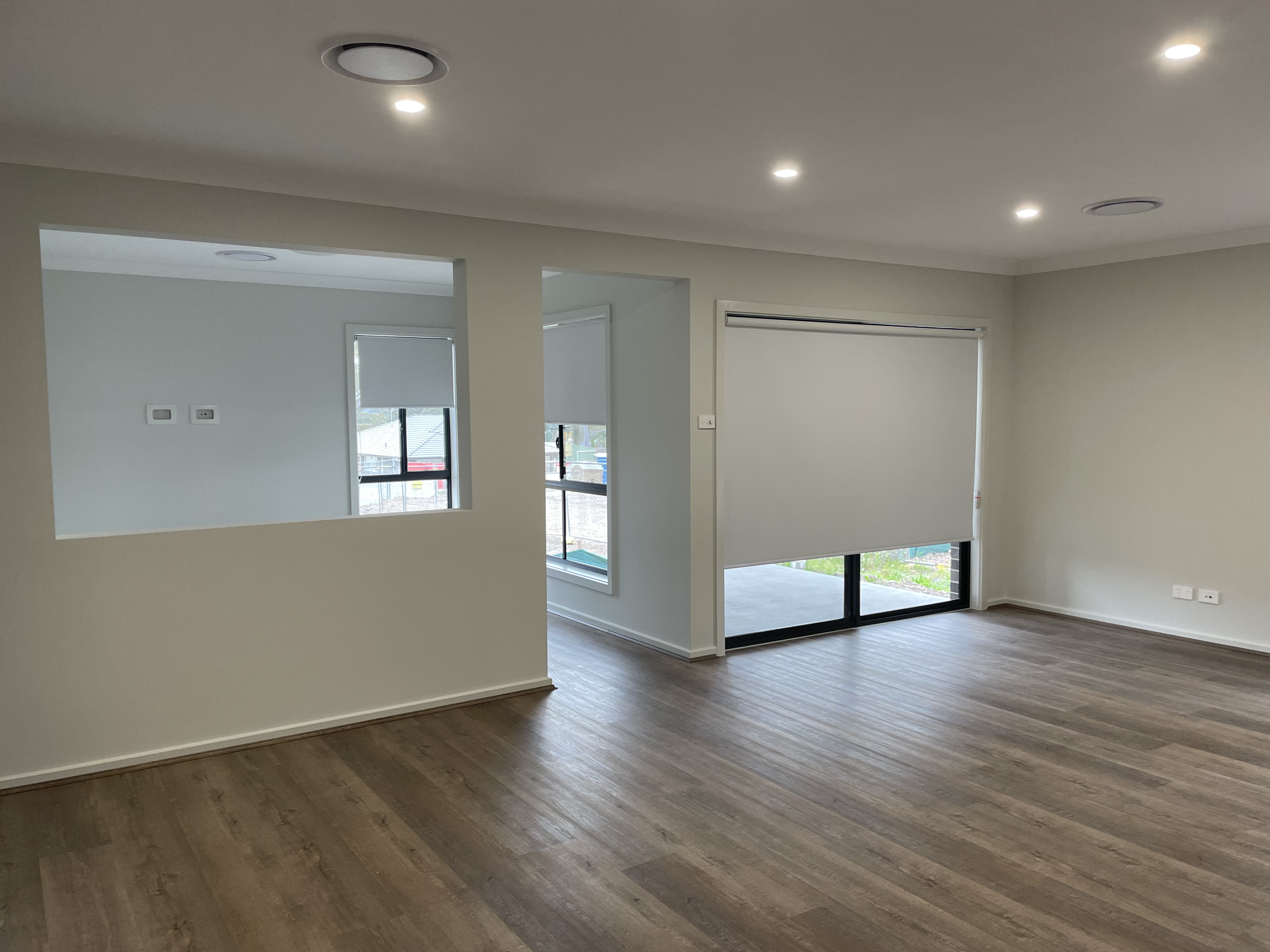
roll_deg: +0.7
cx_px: 635
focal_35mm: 26
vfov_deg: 53.1
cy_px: 476
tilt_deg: -2.8
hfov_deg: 67.3
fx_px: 954
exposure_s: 1/100
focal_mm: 4.2
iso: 100
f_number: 1.6
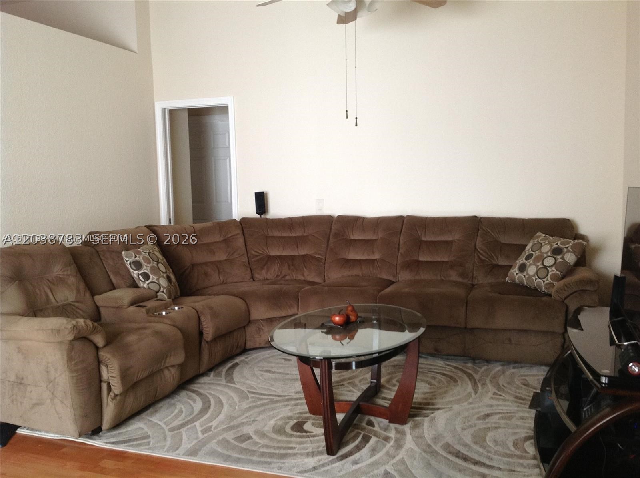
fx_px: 646
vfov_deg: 40.6
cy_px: 239
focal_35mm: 35
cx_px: 320
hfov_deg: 52.7
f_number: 2.4
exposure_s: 1/15
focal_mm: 4.28
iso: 100
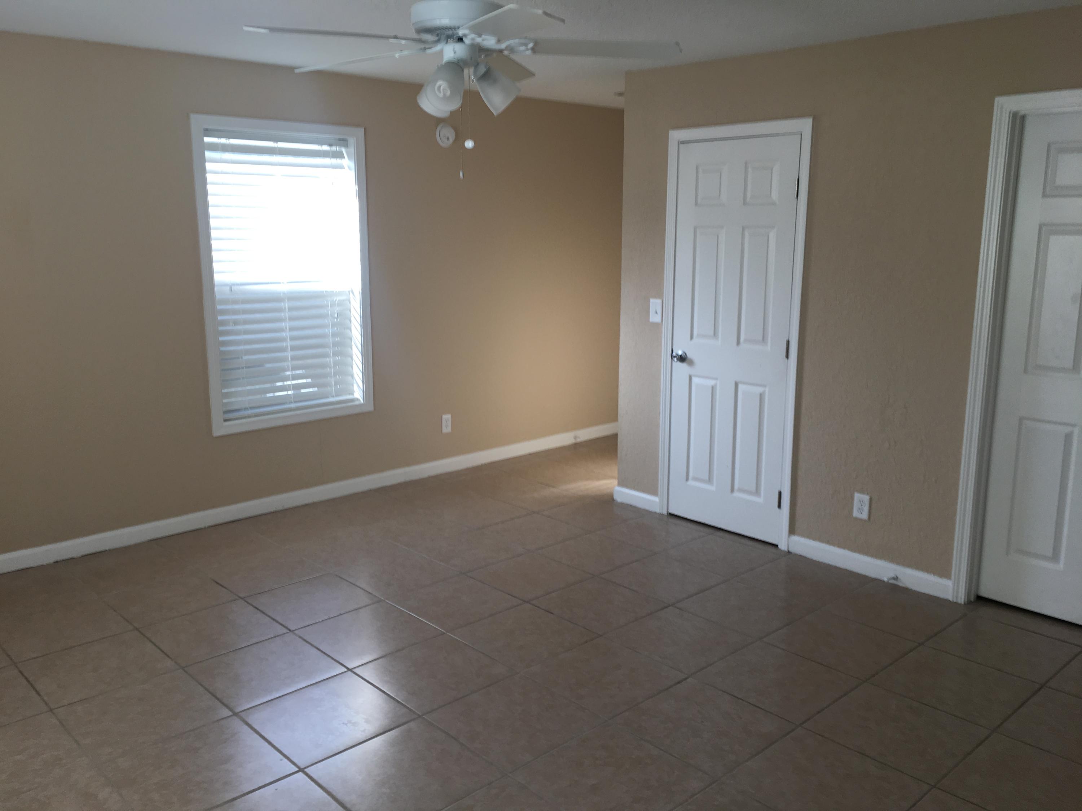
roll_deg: +0.2
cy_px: 406
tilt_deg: -10.7
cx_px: 541
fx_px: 906
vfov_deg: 48.2
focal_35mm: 29
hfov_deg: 61.7
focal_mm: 4.15
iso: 25
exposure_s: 1/60
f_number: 2.2
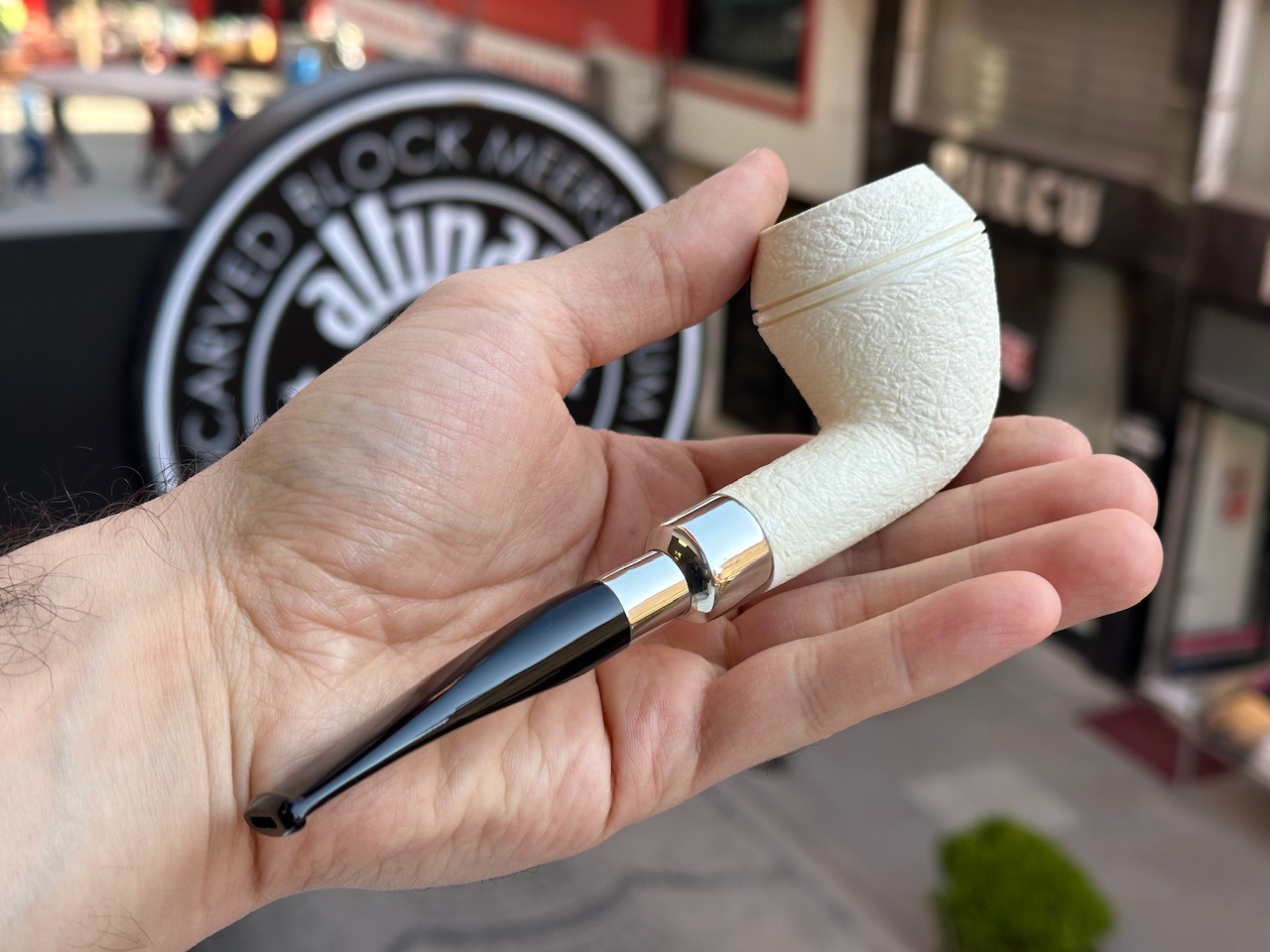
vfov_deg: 30.3
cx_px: 635
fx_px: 1761
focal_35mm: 48
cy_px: 476
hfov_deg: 39.7
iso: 64
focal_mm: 6.86
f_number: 1.78
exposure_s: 1/430
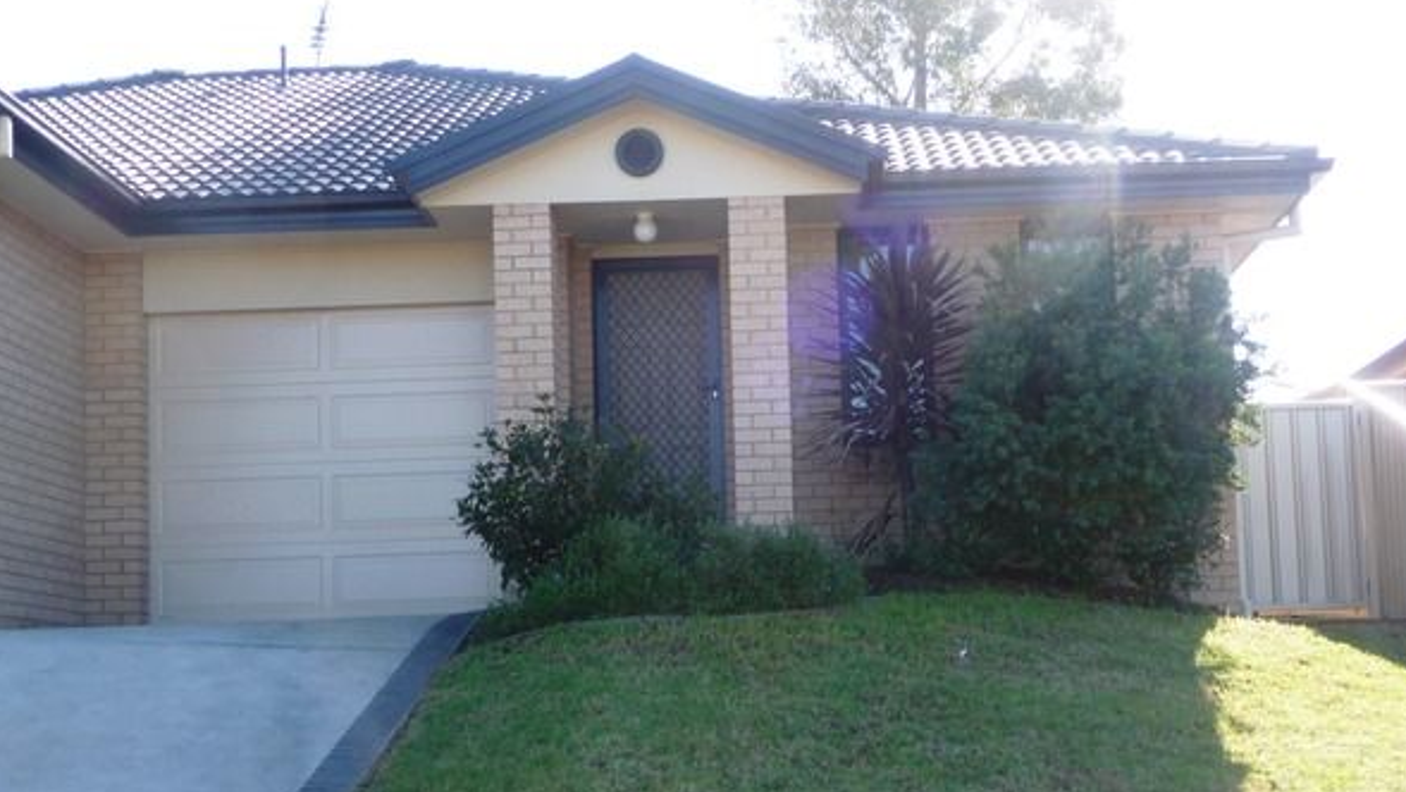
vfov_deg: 19.7
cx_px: 707
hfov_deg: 34.3
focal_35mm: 61
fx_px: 2275
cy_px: 503
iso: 100
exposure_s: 1/160
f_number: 4.3
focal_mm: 9.3
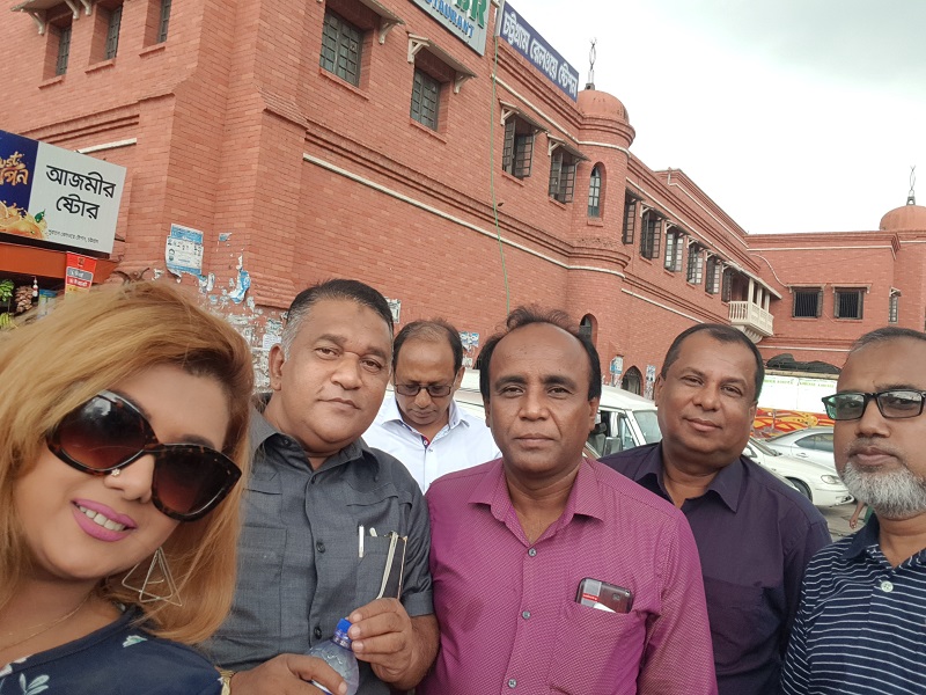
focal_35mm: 25
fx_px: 669
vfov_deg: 54.9
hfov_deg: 69.4
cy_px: 348
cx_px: 463
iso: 40
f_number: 1.7
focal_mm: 2.95
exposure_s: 1/153
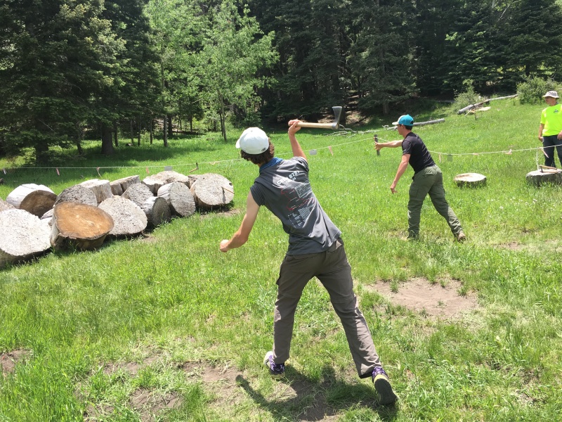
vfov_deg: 48.2
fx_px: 471
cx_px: 281
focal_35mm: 29
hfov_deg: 61.7
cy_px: 211
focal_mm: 4.15
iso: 25
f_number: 2.2
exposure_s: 1/693
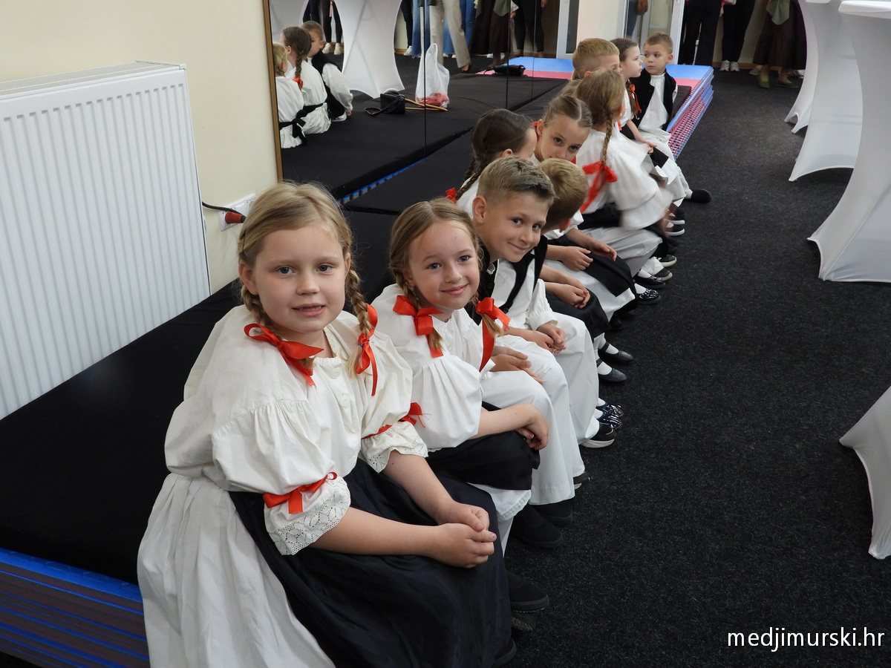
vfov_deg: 46.8
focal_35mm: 30
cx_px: 446
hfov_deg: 60.0
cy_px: 334
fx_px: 772
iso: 220
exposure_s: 1/30
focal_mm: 5.4
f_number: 3.2
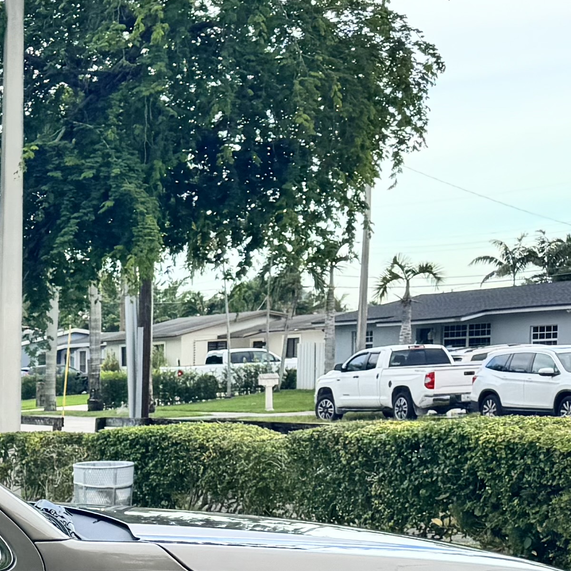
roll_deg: +2.4
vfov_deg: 16.7
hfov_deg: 14.0
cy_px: 620
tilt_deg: -7.9
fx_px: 1885
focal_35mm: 101
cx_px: -628
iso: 80
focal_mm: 6.76
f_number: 1.78
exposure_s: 1/645
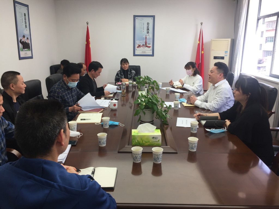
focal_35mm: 29
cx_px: 140
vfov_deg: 48.2
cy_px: 104
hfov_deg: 61.7
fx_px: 234
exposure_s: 1/50
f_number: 2.2
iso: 32
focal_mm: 4.15
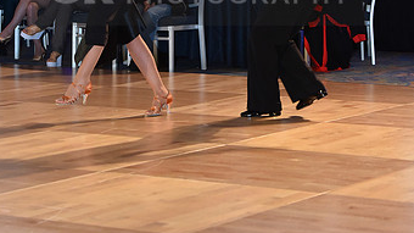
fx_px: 1668
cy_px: -15
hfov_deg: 14.1
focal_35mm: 152
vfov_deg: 7.9
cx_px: 200
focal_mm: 85
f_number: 4.5
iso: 2000
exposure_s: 1/320
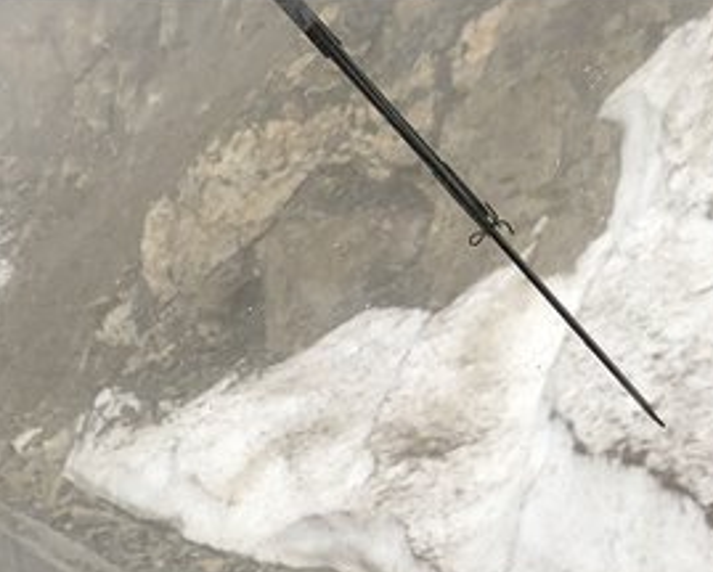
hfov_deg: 24.3
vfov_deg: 20.4
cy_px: 661
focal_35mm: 71
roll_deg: +2.0
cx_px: -143
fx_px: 1500
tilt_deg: -20.2
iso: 20
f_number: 1.8
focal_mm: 3.99
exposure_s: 1/274
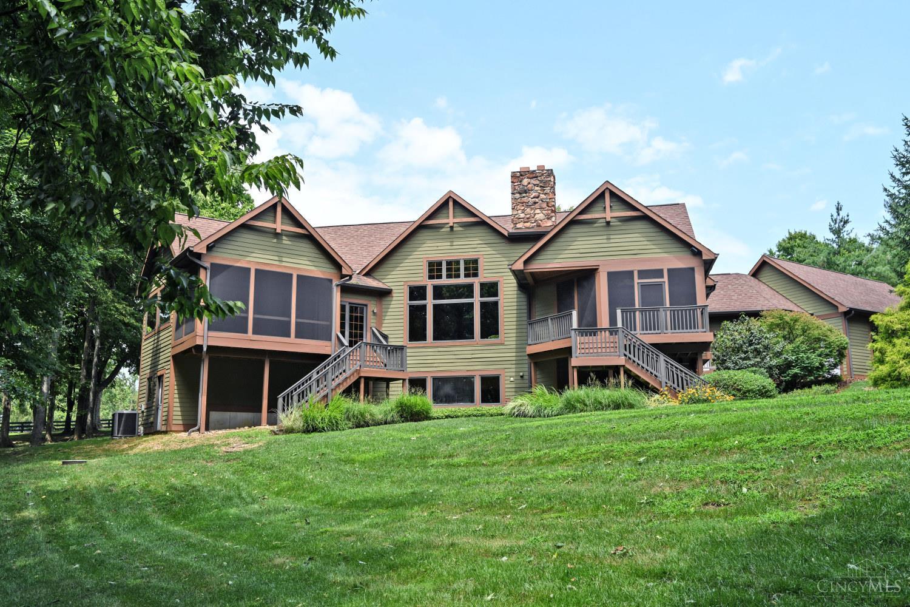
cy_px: 304
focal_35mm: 30
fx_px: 758
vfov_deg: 43.6
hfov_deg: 61.9
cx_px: 455
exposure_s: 1/250
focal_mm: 30
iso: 100
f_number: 5.6
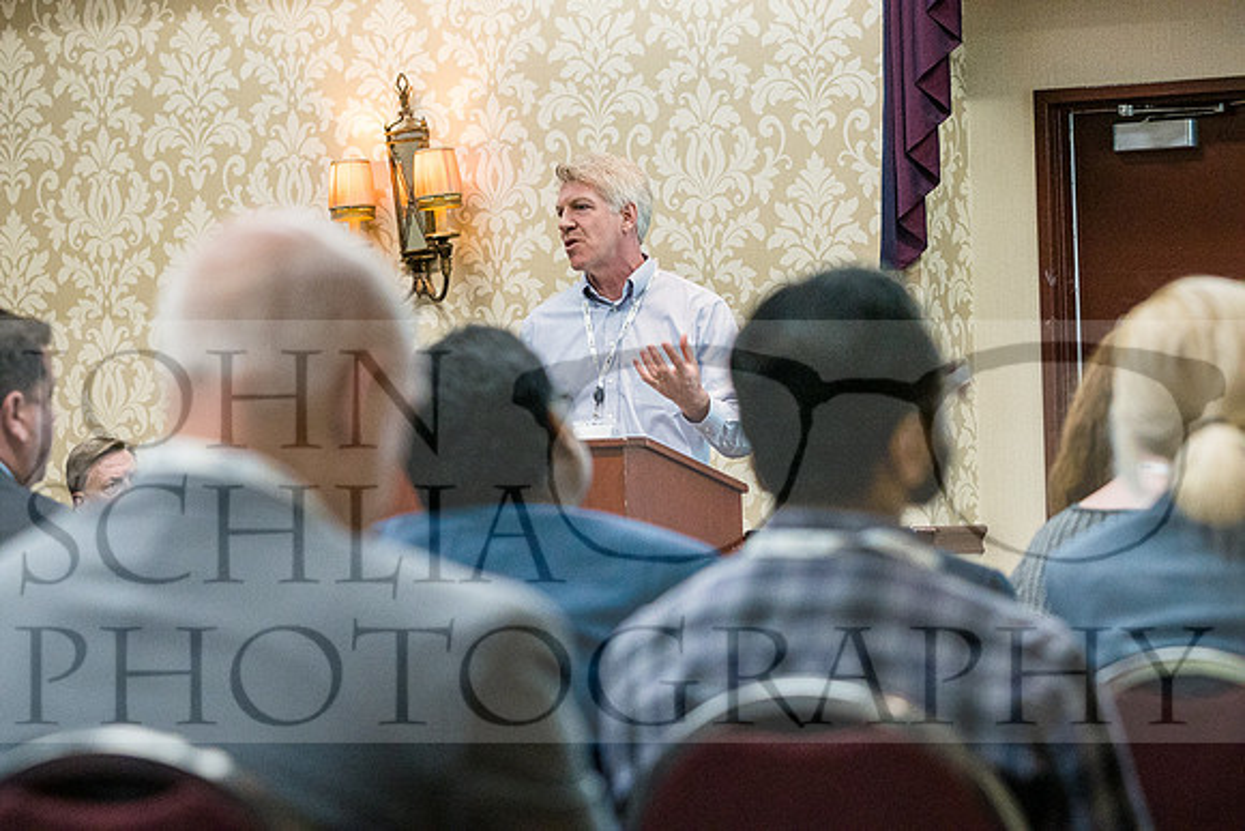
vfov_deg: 10.9
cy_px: 416
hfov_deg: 16.3
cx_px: 622
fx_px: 4358
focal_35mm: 126
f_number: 3.5
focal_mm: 84
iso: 3200
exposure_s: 1/200
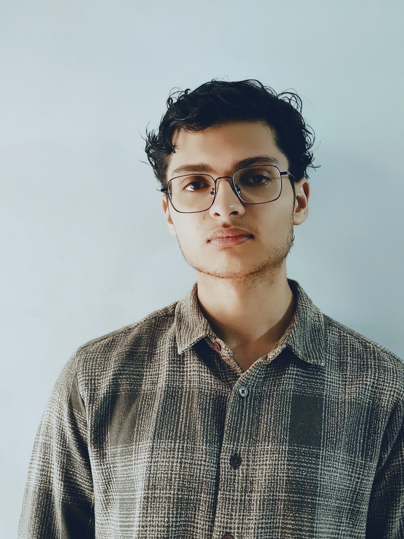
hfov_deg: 29.1
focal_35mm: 50
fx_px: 778
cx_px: 202
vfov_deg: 38.2
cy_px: 270
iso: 3323
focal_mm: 7.1
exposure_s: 1/33.3
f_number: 2
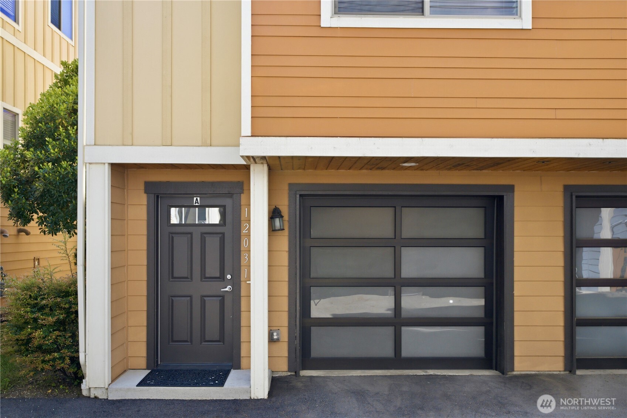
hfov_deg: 63.7
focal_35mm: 29
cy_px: 209
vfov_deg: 45.0
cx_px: 314
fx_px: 505
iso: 500
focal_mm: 29
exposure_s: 1/80
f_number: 9
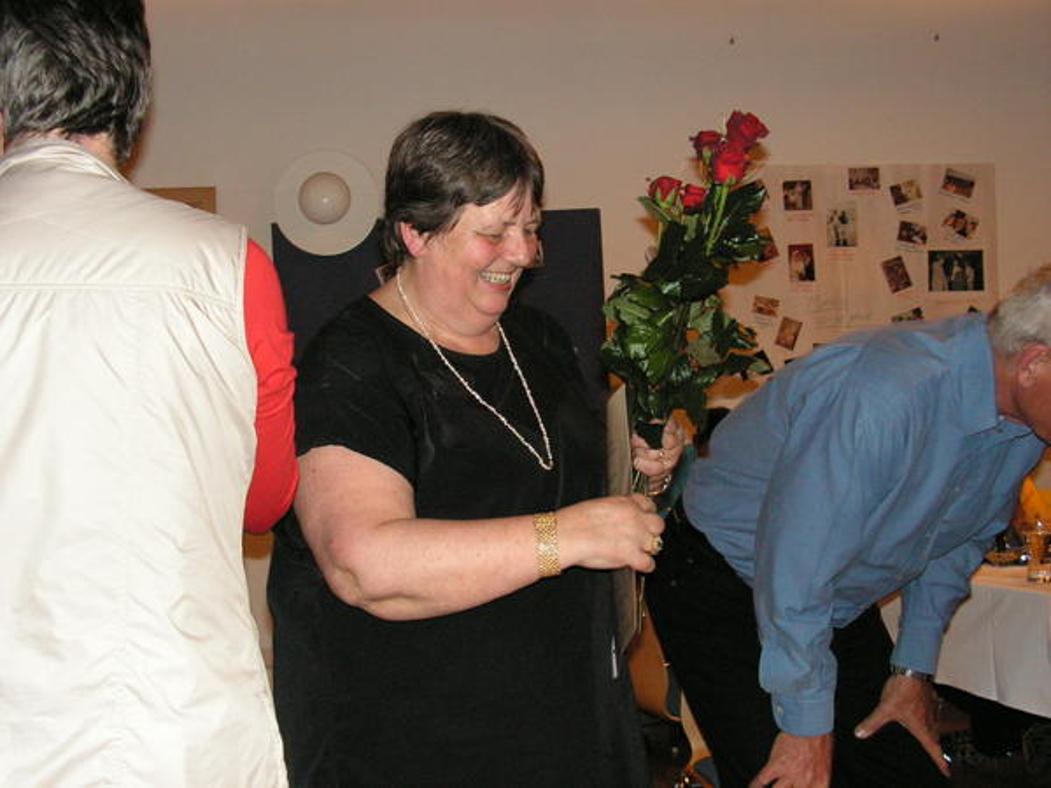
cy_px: 394
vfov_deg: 32.9
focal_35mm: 44
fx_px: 1336
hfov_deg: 42.9
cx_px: 526
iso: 160
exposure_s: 1/40
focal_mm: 7.4
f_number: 3.2
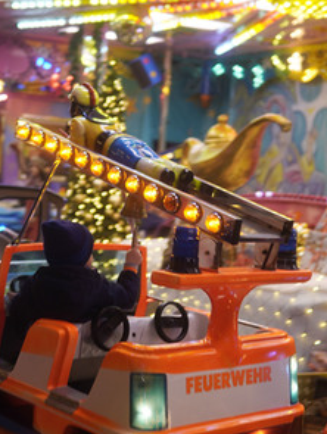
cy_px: 219
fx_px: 829
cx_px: 129
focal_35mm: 66
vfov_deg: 29.4
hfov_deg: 22.3
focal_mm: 30
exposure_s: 1/80
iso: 100
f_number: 1.4
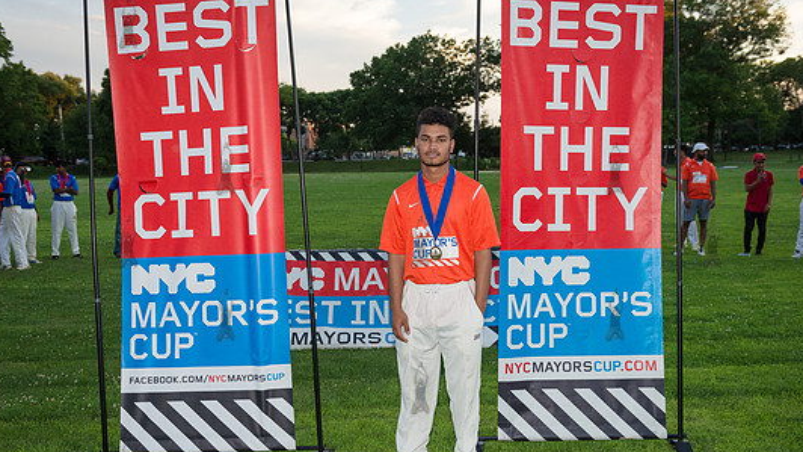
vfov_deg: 29.7
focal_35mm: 40
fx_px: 852
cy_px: 241
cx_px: 420
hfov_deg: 50.5
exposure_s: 1/2000
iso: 1600
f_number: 4
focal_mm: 35
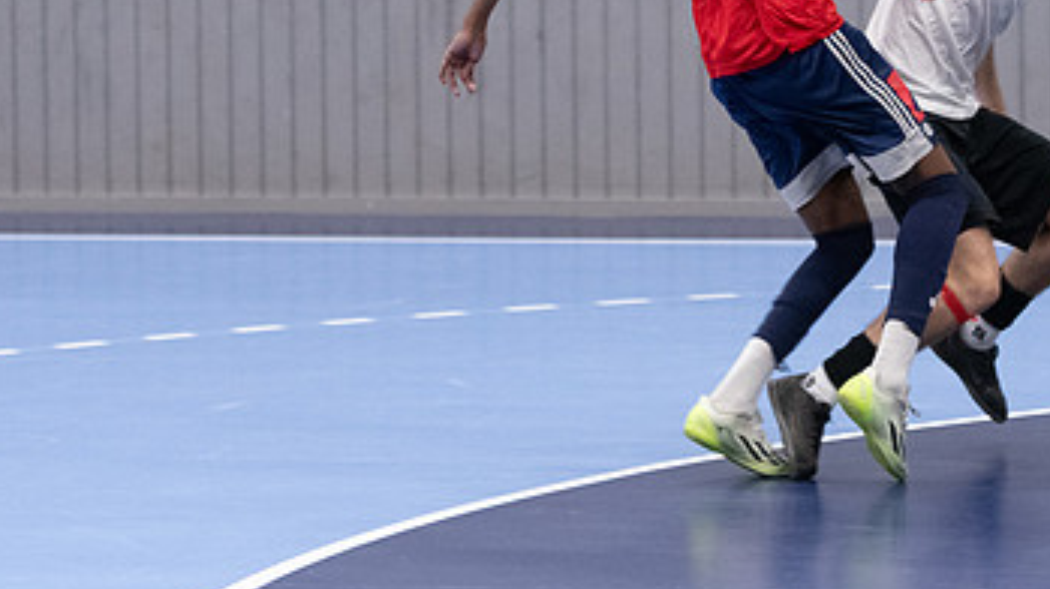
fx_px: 7264
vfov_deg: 4.6
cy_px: 179
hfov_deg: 8.3
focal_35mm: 261
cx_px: 758
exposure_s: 1/500
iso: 7200
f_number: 3.2
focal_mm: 100
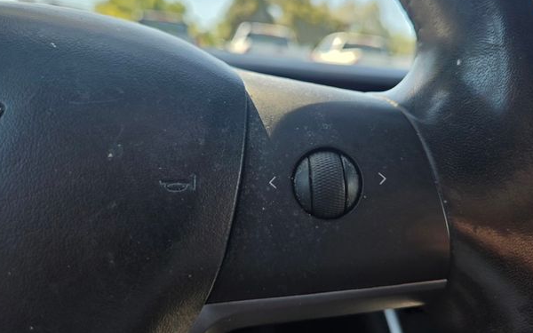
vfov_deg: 47.6
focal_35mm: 26
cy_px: 157
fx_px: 378
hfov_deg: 70.4
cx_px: 273
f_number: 1.8
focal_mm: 5.4
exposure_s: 1/180
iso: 32
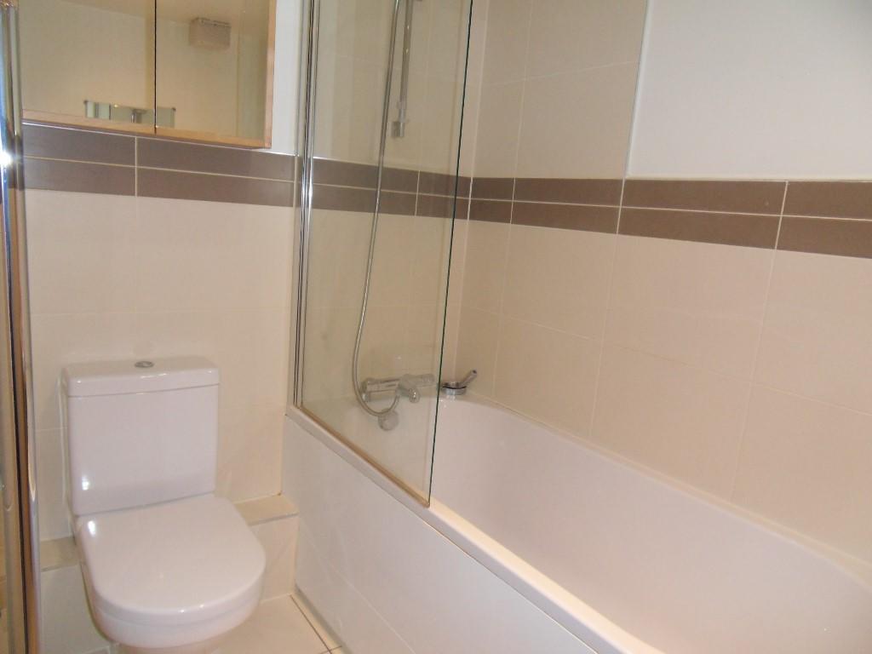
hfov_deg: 71.6
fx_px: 605
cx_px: 436
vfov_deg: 56.8
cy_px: 327
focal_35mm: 24
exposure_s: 1/30
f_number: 3.3
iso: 200
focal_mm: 4.2
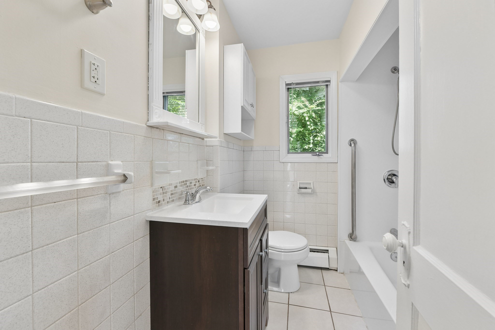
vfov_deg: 81.2
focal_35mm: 14
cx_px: 248
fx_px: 192
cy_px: 165
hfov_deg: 104.3
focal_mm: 14
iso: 640
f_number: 9
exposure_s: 1/15
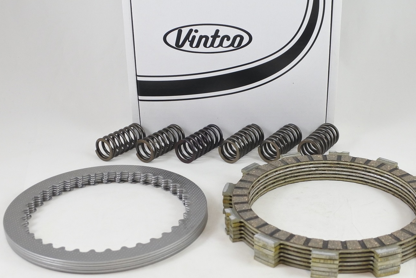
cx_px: 233
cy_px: 114
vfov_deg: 31.1
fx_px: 497
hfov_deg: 45.3
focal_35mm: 43
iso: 450
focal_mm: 11.8
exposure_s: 1/125
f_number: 3.8
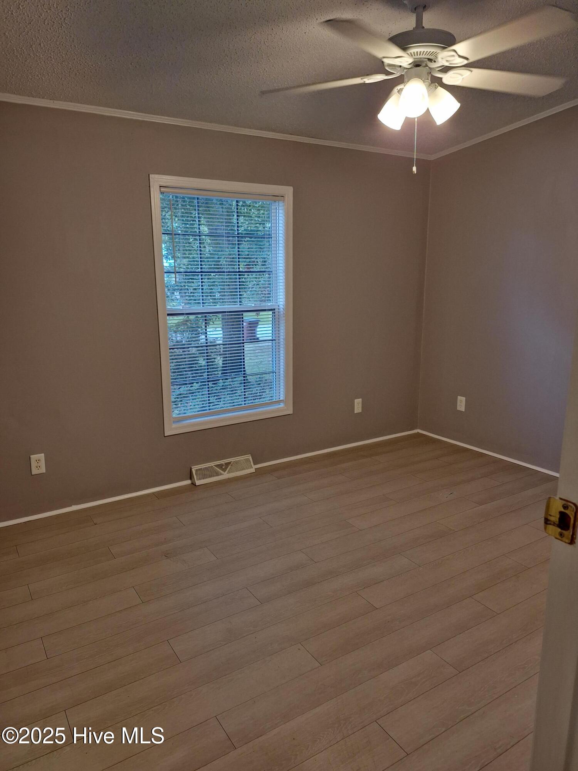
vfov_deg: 73.9
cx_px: 289
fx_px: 512
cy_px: 386
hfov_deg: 58.9
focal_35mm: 23
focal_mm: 5.54
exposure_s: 1/40
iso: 125
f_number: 1.8
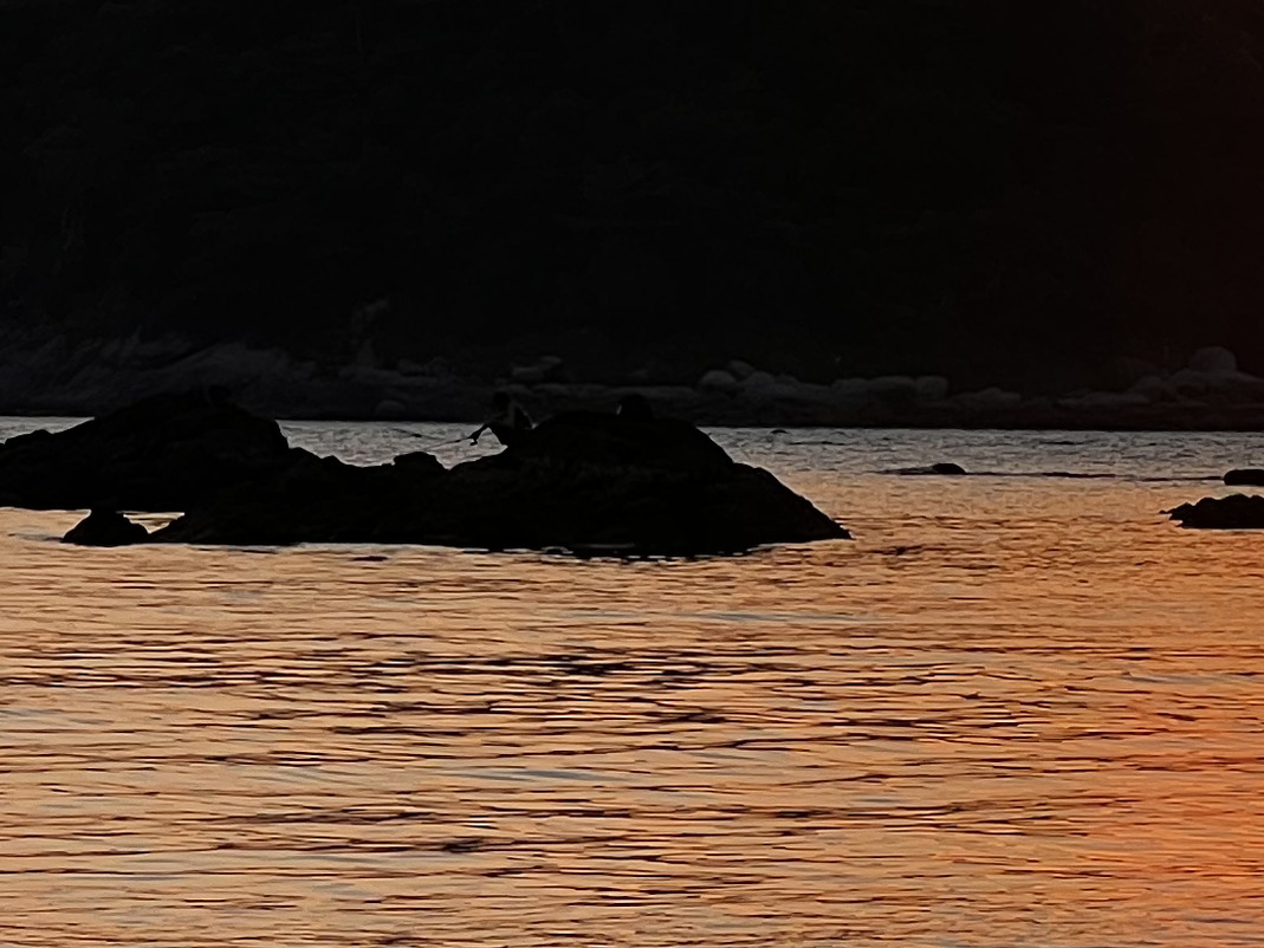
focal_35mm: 288
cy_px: 603
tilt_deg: -0.6
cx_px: 1495
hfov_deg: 6.8
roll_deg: -0.4
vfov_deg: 5.2
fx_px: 10517
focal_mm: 9
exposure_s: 1/279
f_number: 2.8
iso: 32
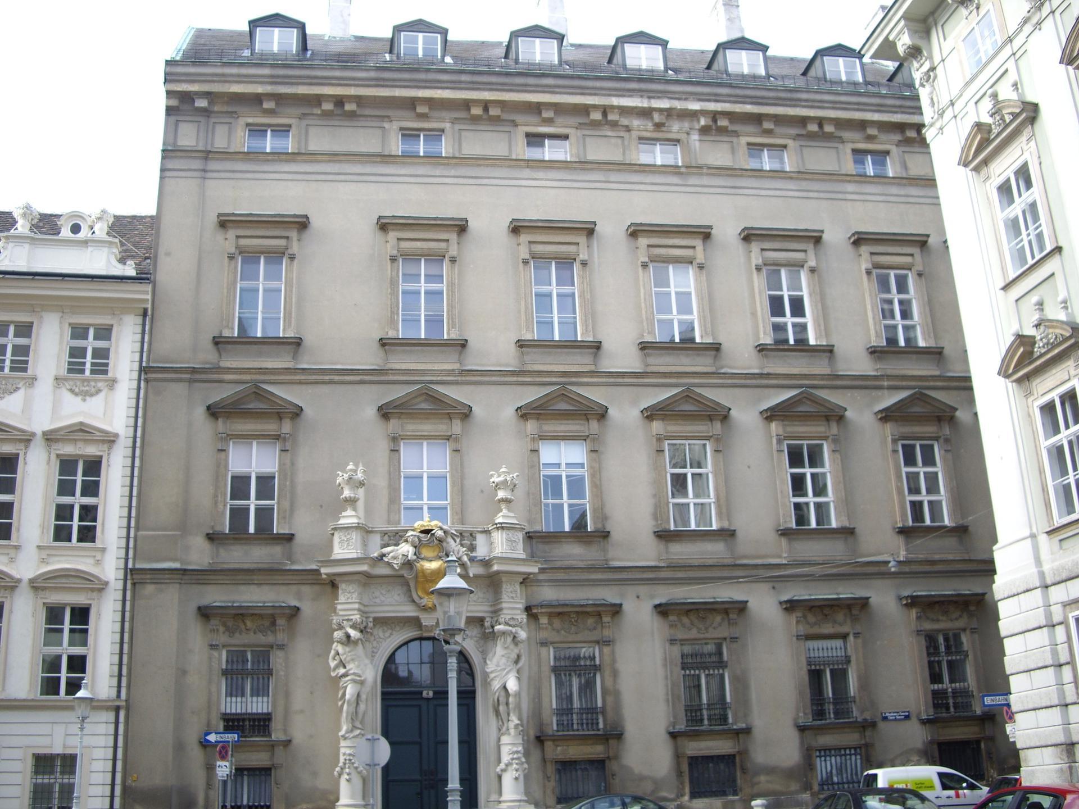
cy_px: 404
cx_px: 540
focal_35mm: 38
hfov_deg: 49.0
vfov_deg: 37.7
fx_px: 1184
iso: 64
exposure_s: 1/125
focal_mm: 7.9
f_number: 2.8
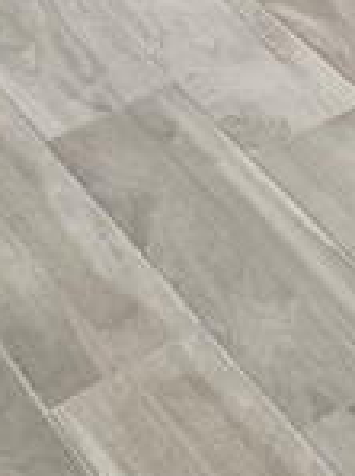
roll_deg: -2.7
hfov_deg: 11.4
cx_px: 521
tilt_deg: -11.6
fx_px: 1703
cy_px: -703
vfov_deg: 12.3
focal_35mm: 124
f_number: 1.78
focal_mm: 6.86
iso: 160
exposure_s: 1/60
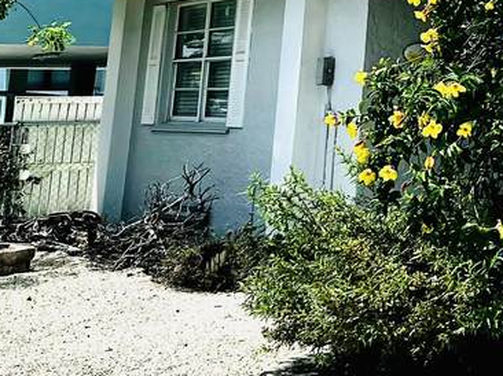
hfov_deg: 18.6
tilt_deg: +13.8
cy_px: -239
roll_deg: +0.8
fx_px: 1321
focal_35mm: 91
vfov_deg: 14.7
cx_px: 797
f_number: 1.5
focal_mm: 5.7
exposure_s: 1/5319
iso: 50
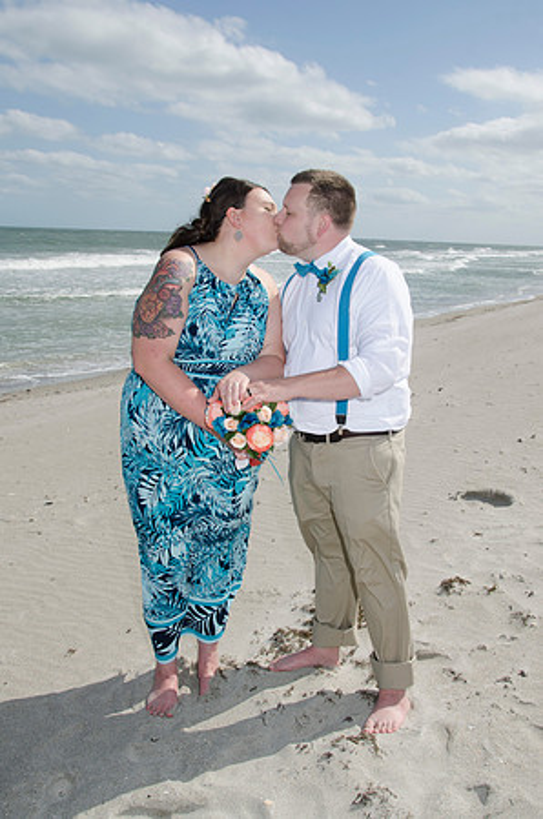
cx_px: 272
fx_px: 750
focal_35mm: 33
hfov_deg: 39.8
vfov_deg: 57.3
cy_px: 410
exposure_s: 1/250
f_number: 10
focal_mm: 22
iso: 100
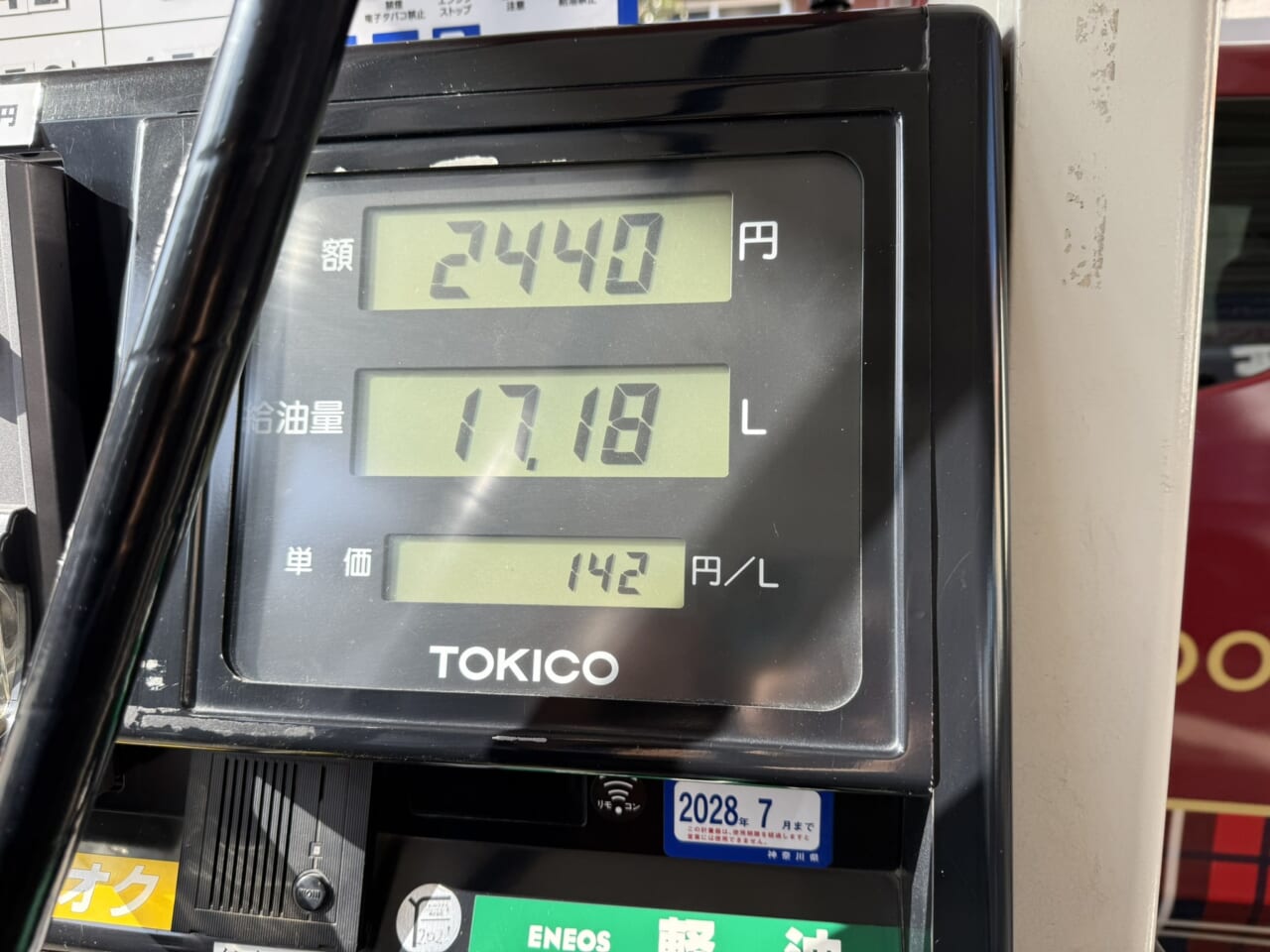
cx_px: 635
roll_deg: +0.5
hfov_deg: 71.6
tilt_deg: -8.4
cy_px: 476
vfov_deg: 56.8
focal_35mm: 24
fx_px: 881
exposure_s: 1/750
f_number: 1.78
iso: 80
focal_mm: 6.76
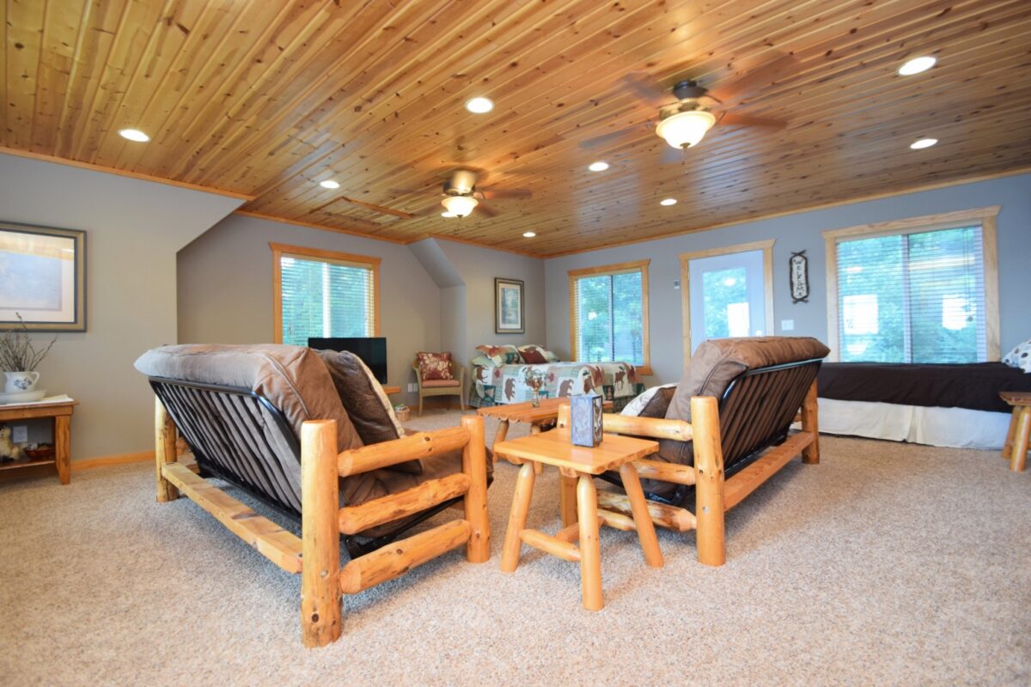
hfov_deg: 100.4
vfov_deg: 77.3
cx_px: 516
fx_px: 430
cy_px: 344
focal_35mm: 15
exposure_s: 1/60
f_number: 4
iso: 500
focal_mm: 10
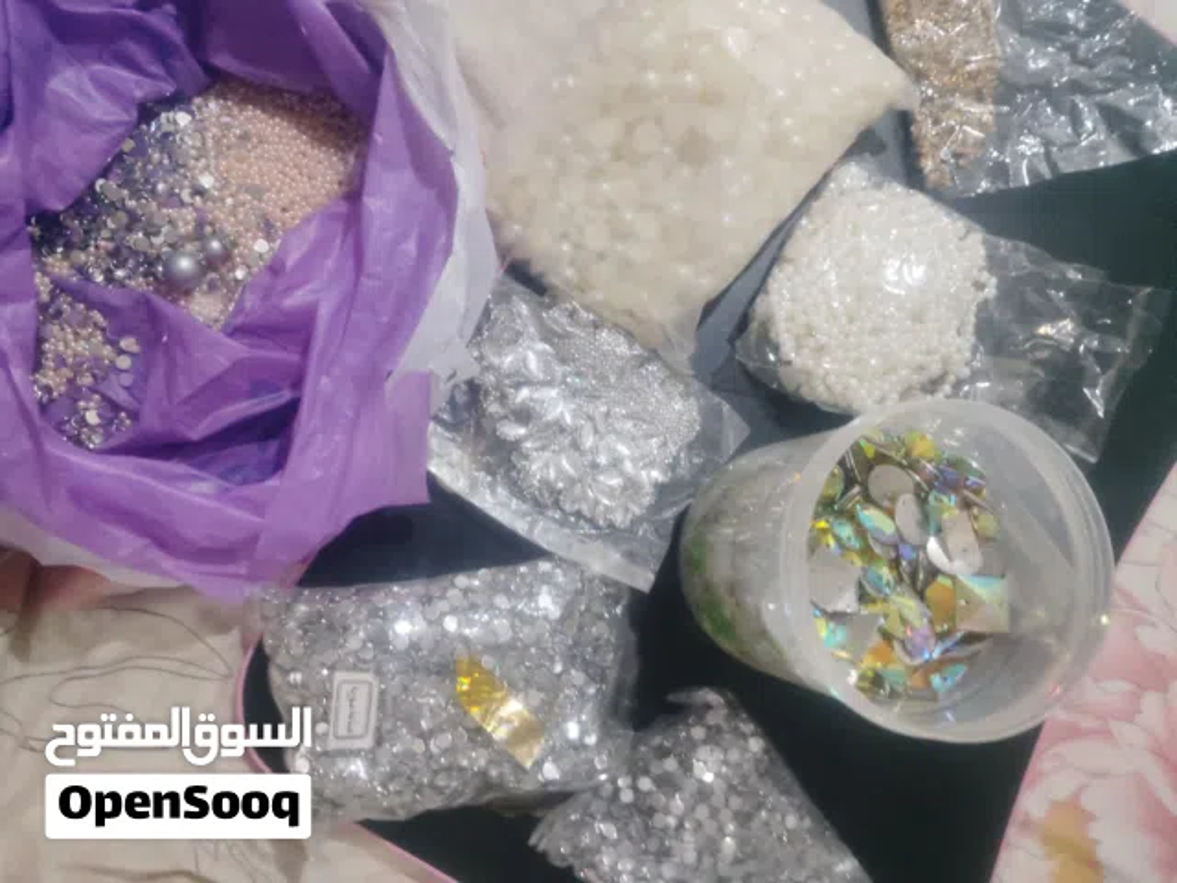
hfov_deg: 61.7
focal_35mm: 29
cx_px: 588
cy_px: 442
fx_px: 986
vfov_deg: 48.2
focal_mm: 4.25
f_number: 1.8
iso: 688
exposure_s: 1/25
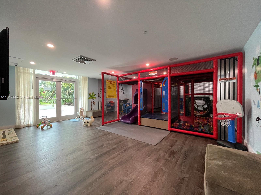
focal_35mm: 13
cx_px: 130
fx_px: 98
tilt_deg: -0.9
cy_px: 98
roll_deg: +0.3
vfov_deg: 89.9
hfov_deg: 106.2
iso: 400
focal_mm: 1.54
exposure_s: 1/60
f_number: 2.4
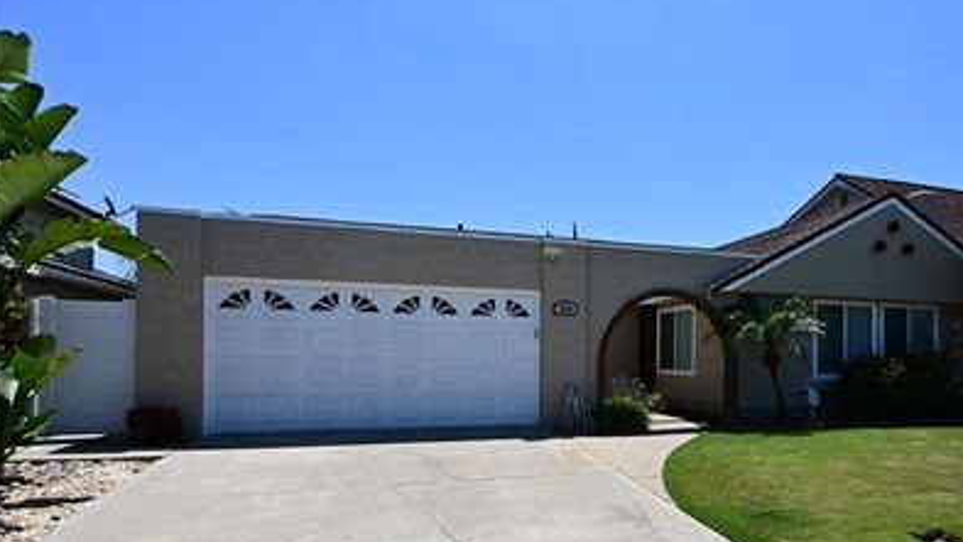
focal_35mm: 24
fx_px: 613
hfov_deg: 75.1
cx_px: 598
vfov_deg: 47.0
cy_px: 354
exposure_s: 1/250
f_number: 11
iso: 180
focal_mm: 12
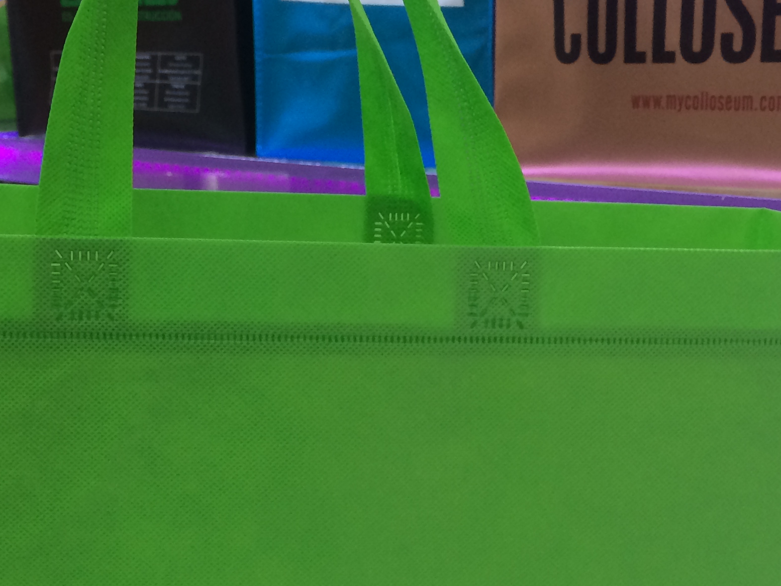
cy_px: 451
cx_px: 292
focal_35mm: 63
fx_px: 1422
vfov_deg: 23.0
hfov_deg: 30.6
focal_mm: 4.12
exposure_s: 1/33
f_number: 2.2
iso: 64
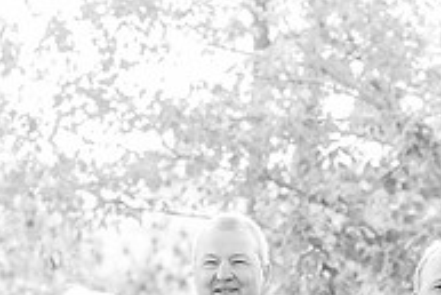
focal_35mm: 316
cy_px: 346
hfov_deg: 6.5
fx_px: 3874
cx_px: 208
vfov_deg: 4.3
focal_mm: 105
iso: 2000
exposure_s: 1/250
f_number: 5
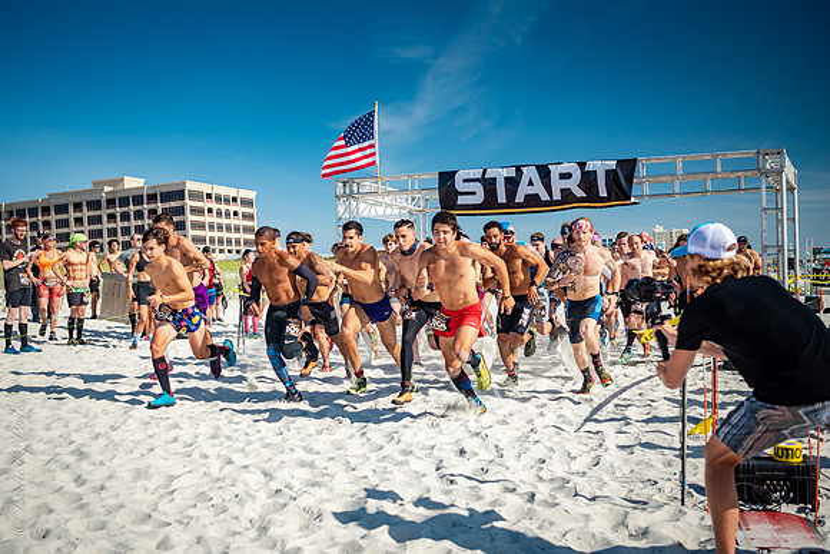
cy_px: 270
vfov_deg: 31.8
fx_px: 972
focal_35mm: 42
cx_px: 376
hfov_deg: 46.2
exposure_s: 1/4000
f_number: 2.8
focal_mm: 36
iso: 360
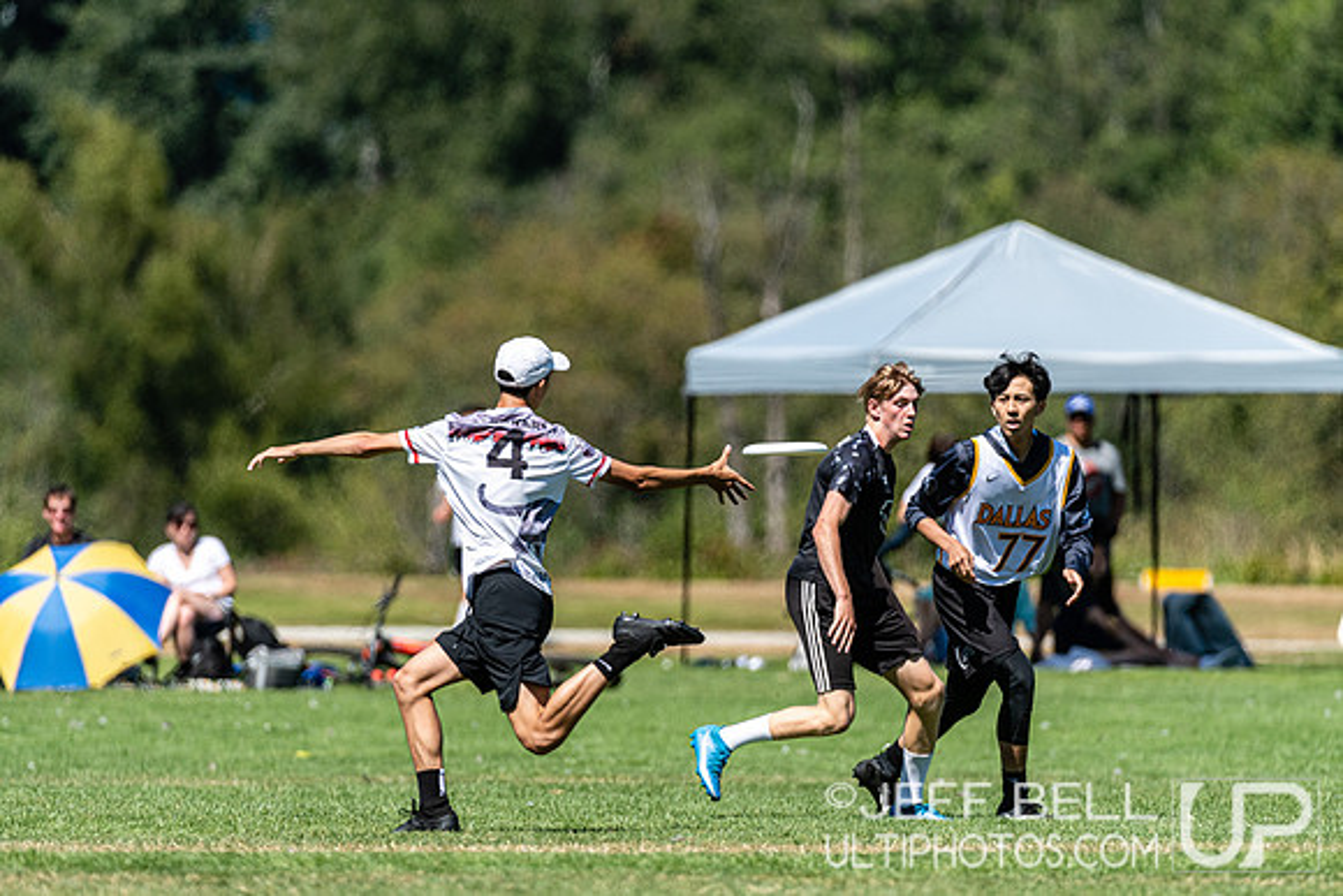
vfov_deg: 2.5
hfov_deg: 3.8
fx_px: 20149
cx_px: 672
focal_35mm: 540
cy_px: 448
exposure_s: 1/3200
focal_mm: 360
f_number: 4
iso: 200
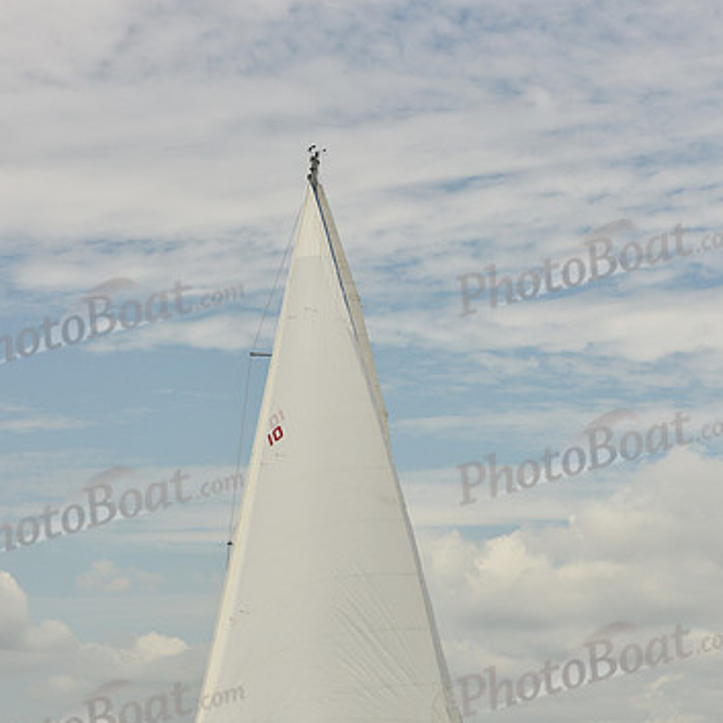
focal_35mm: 109
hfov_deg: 16.0
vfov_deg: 15.9
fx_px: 2576
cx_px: 351
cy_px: 588
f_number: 11
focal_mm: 78
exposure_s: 1/1000
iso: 320
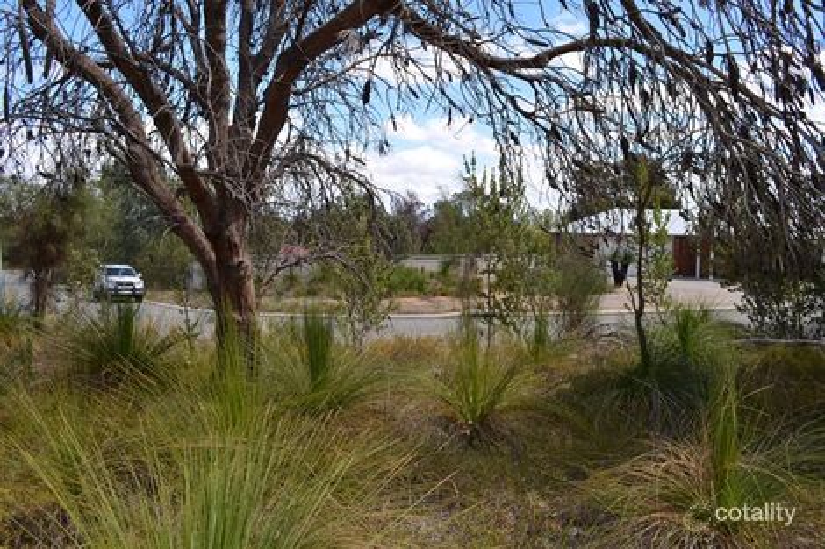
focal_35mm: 27
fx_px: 618
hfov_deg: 67.4
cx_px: 412
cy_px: 274
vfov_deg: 47.9
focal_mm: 18
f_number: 8
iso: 100
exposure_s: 1/200
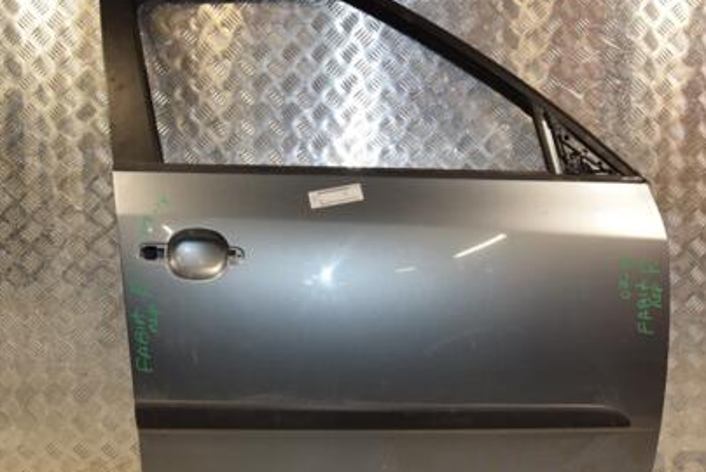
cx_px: 402
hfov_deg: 42.0
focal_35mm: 47
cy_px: 245
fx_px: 917
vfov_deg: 28.8
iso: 800
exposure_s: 1/200
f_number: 5.6
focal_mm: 21
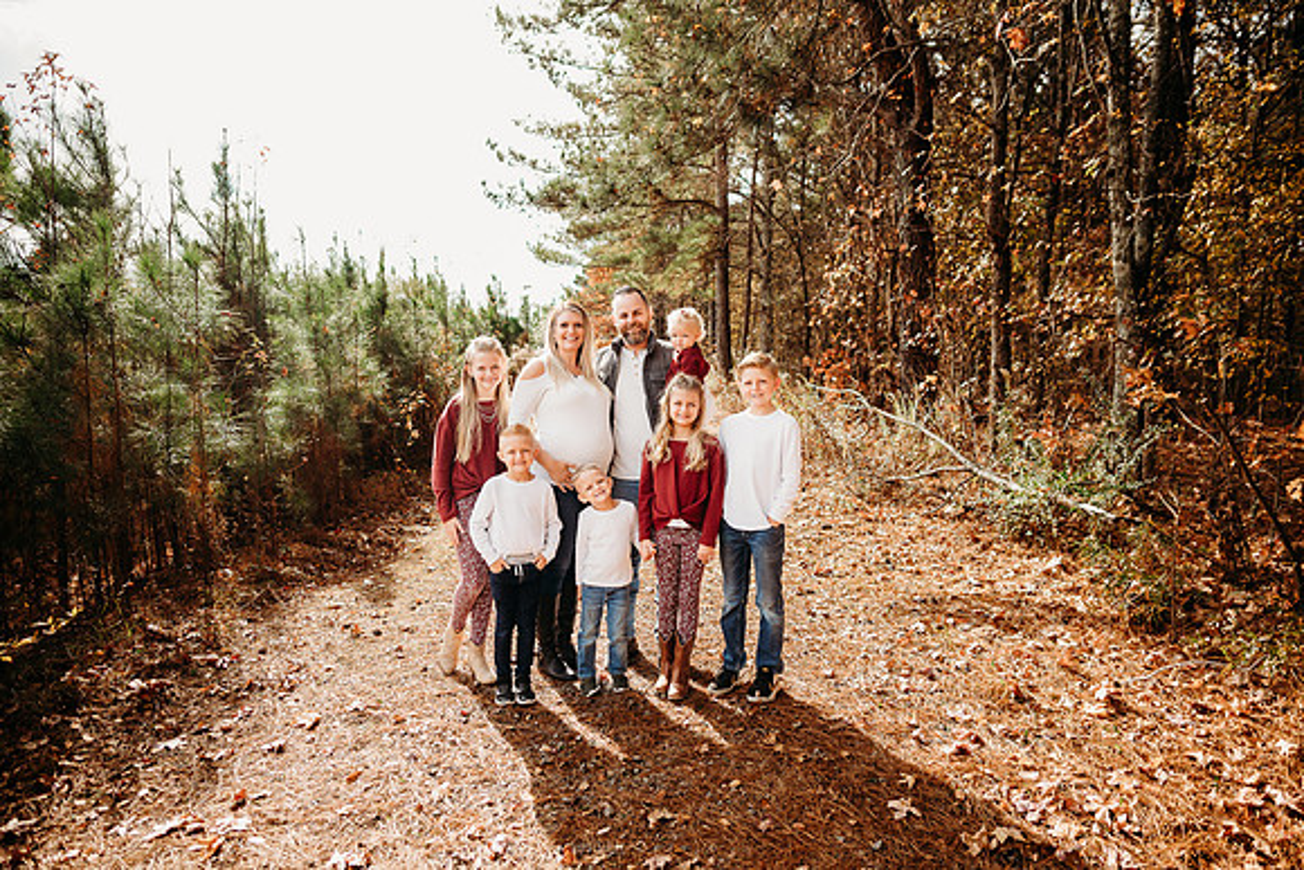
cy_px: 435
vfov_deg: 53.2
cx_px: 652
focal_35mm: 24
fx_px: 869
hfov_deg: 73.7
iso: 100
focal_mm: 24
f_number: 2.8
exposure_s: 1/640
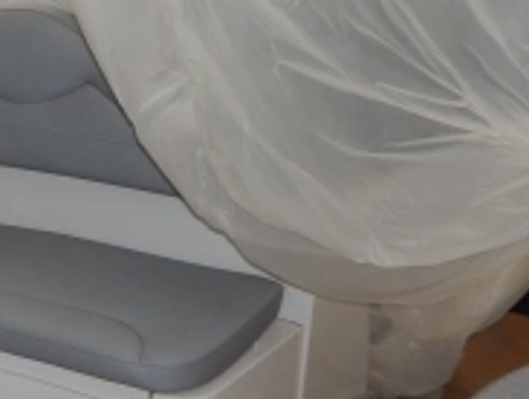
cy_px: 71
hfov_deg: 24.2
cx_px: -61
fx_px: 1148
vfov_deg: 19.5
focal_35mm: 75
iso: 125
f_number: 3.1
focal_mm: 4.5
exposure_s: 1/100
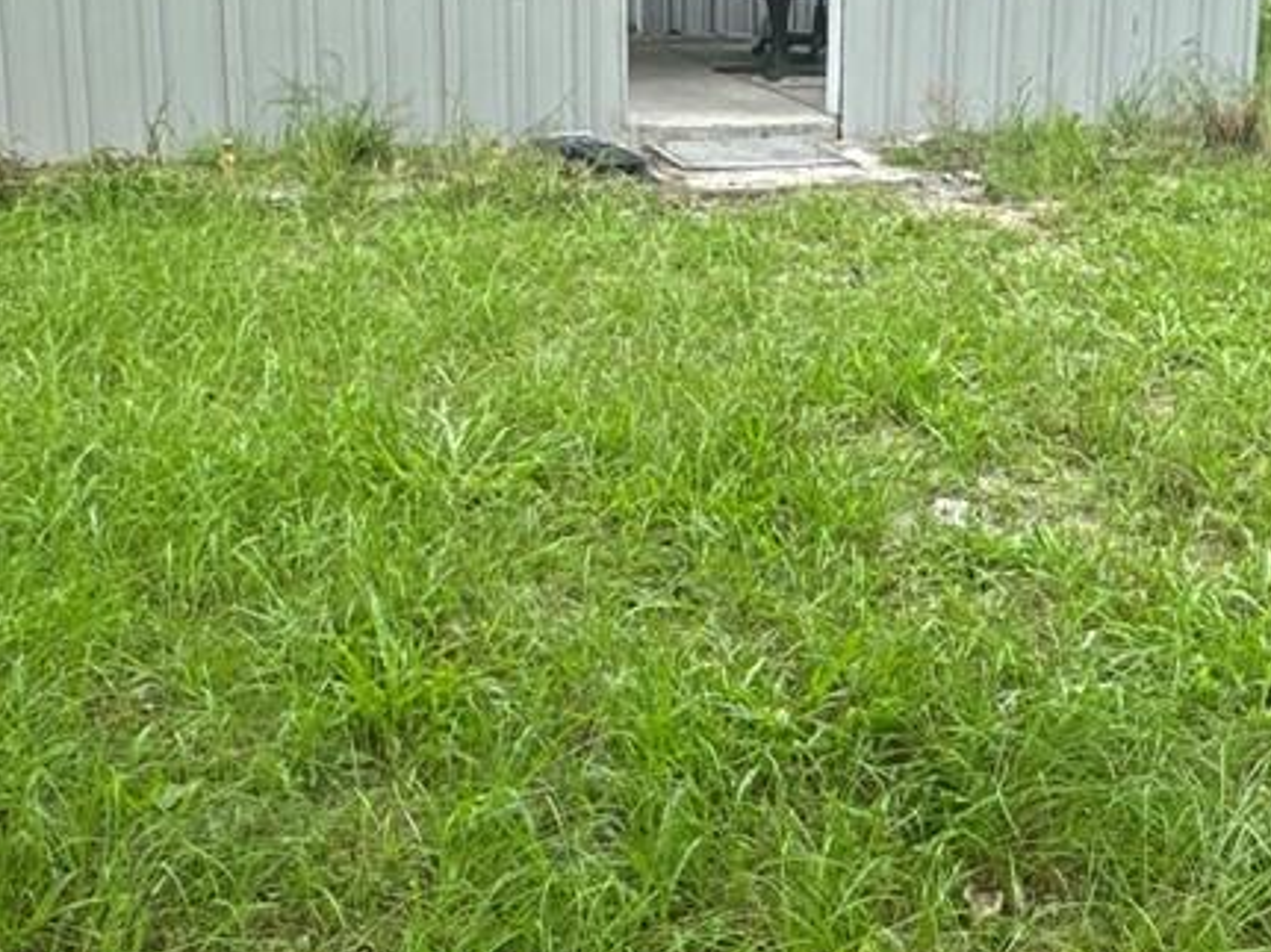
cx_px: 941
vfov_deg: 27.7
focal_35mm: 52
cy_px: 265
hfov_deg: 36.1
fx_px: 1909
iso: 40
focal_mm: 2.22
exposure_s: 1/430
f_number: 2.2
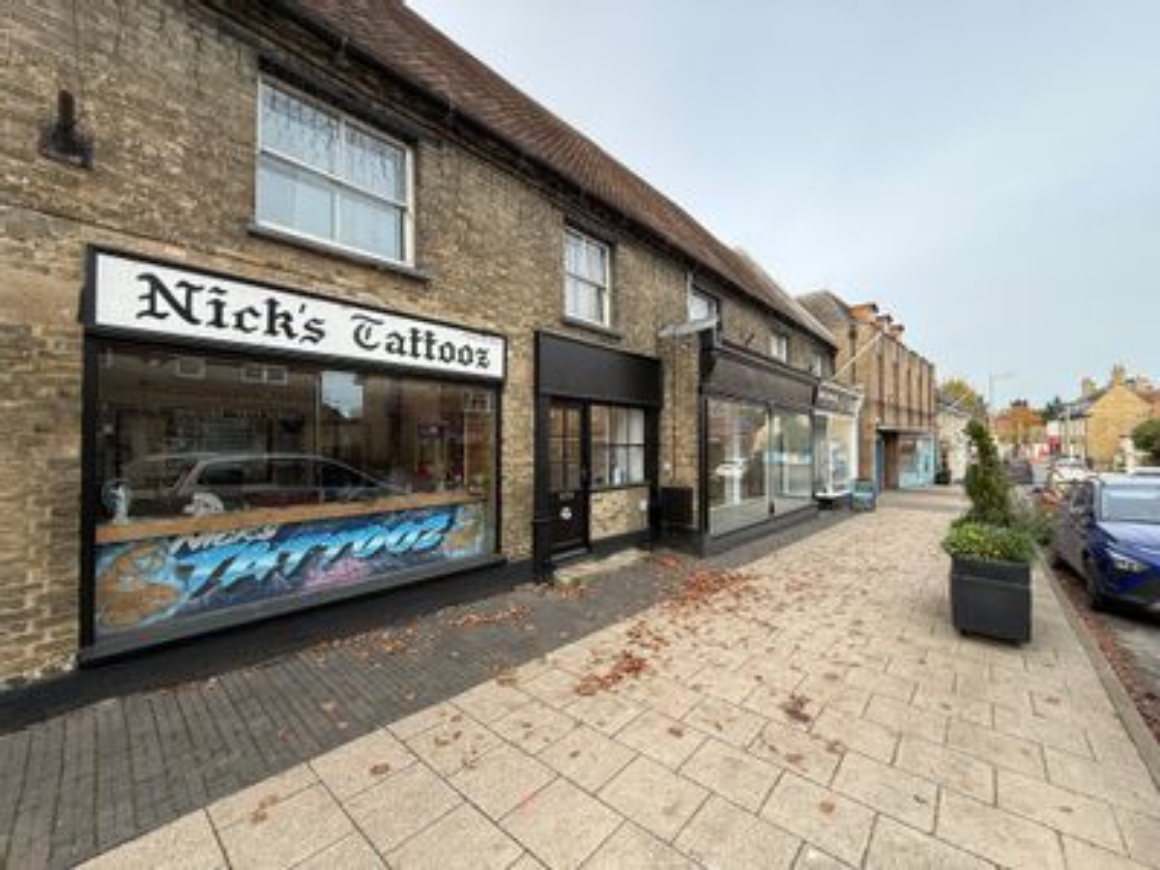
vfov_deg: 85.7
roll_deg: +0.1
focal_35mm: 14
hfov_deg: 102.1
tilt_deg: +1.3
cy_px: 435
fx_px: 469
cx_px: 580
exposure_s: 1/172
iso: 50
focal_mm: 2.22
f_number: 2.2
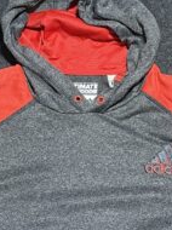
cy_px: 244
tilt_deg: -55.7
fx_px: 485
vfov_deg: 25.1
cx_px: 69
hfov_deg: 20.1
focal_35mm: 73
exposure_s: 1/50
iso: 80
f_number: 1.6
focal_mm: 4.2
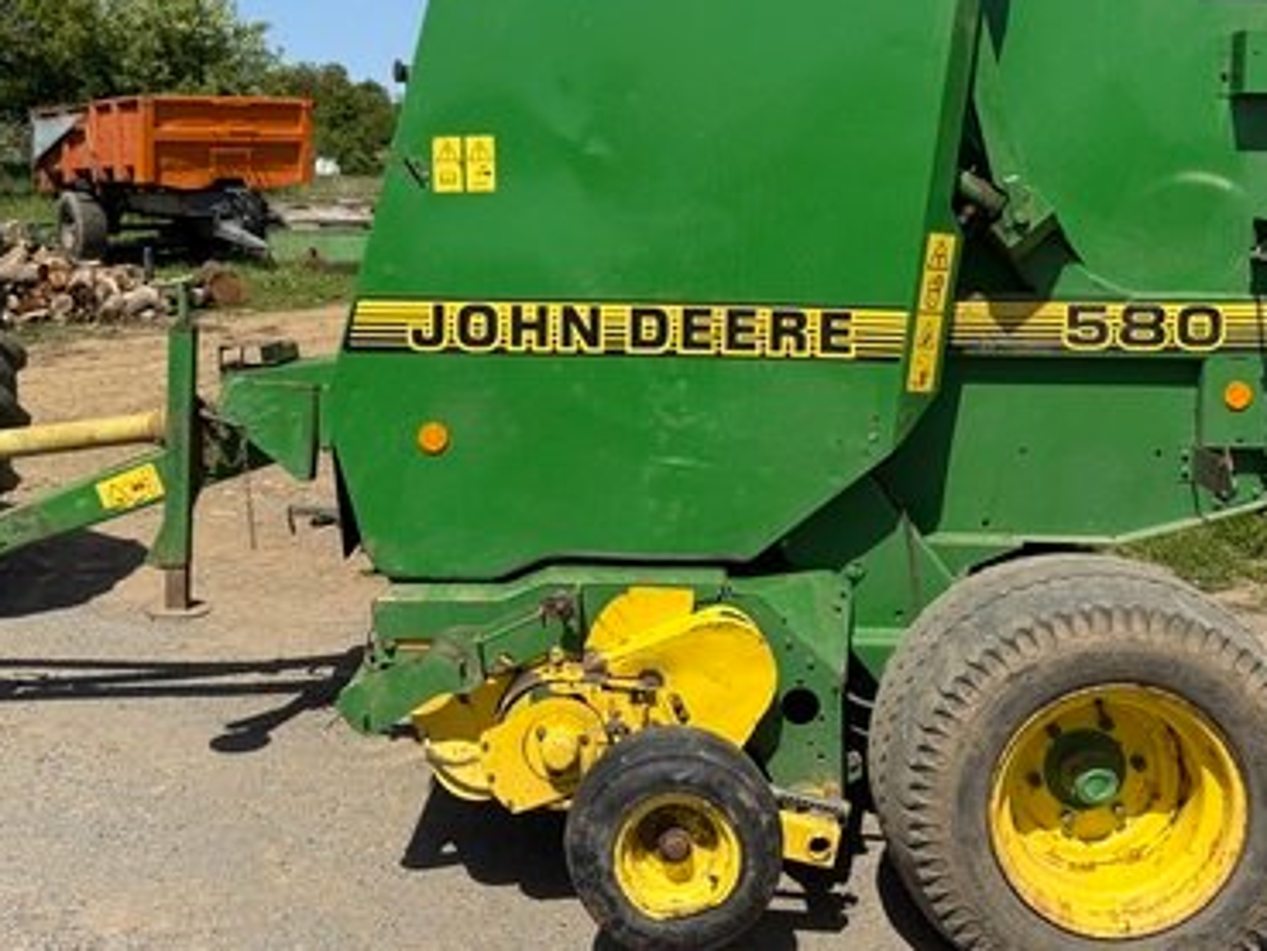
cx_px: 635
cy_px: 306
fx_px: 1428
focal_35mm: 39
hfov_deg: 47.8
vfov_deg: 36.4
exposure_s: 1/4673
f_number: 1.78
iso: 80
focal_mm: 6.76
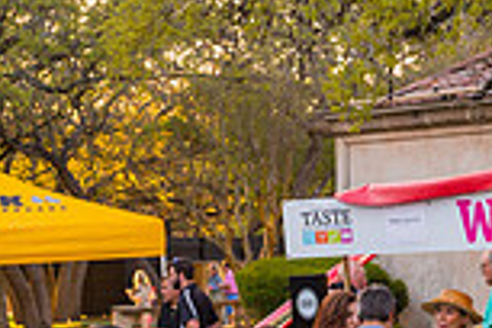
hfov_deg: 14.3
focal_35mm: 133
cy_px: 238
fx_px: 1818
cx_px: 752
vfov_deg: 10.3
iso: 1250
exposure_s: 1/500
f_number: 4
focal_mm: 35
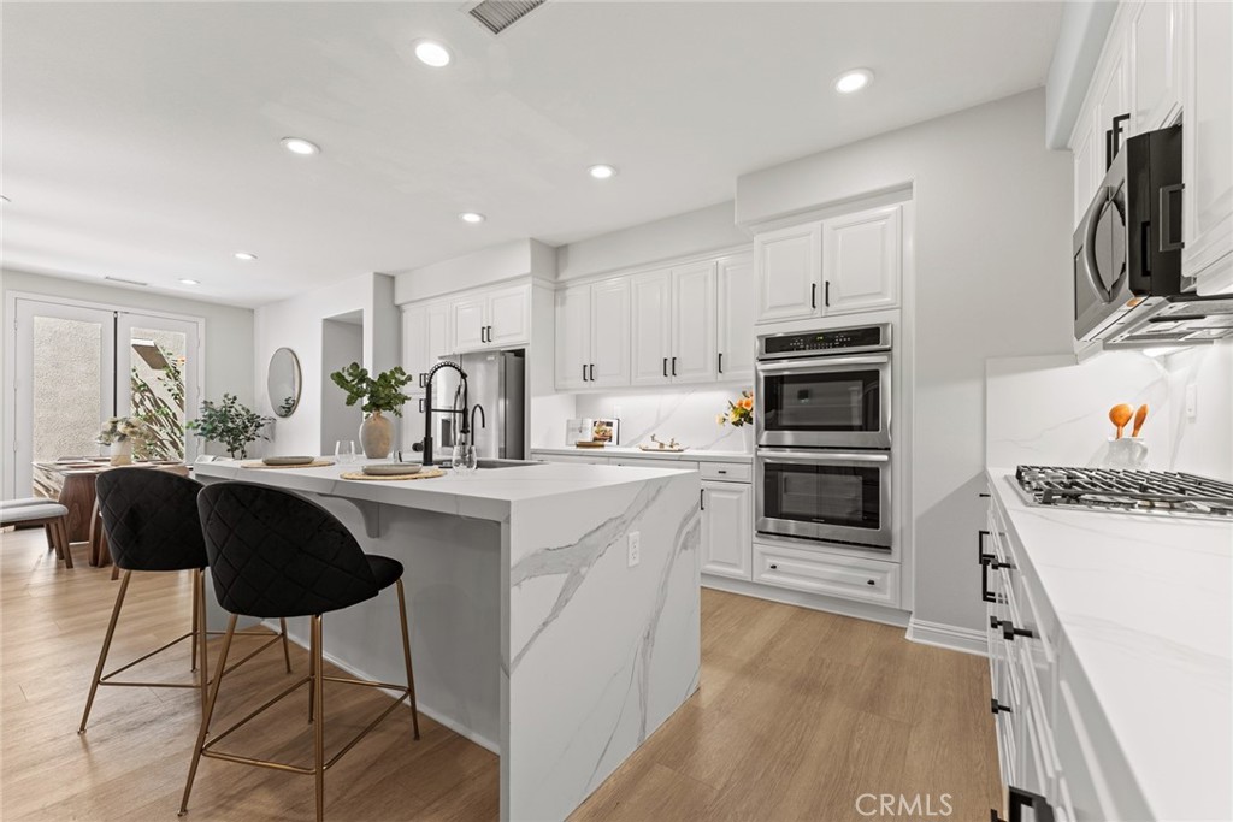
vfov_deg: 81.2
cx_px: 616
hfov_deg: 104.2
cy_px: 411
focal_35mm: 14
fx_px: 480
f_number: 6.3
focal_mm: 14
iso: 320
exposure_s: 1/10
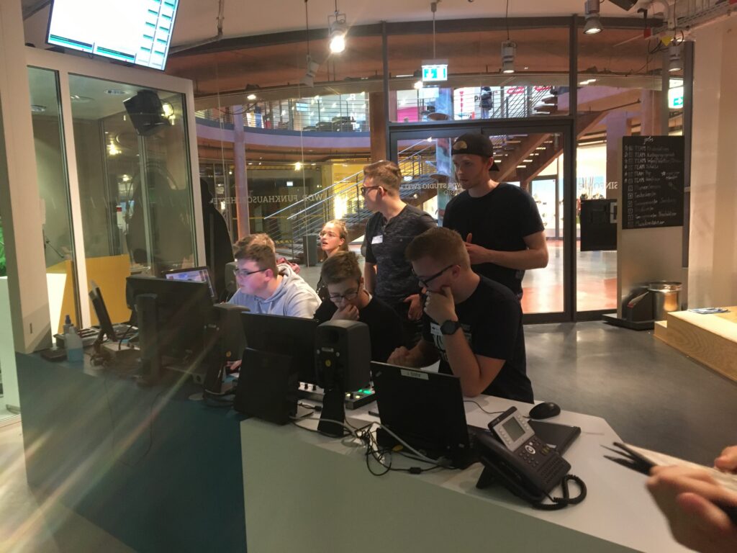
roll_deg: +1.7
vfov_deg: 48.2
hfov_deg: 61.7
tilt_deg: -7.4
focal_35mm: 29
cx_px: 368
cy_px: 276
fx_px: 617
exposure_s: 1/25
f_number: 2.2
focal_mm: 4.15
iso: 200
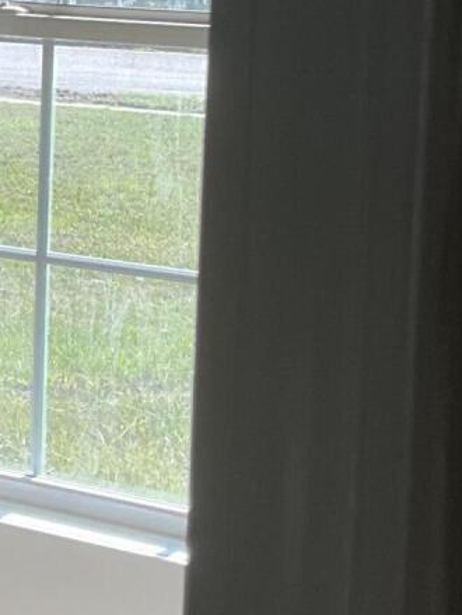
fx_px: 2346
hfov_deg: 10.5
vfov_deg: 14.7
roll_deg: -0.4
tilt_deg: -2.9
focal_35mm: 132
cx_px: -417
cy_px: 43
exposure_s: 1/128
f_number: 1.8
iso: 16
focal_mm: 3
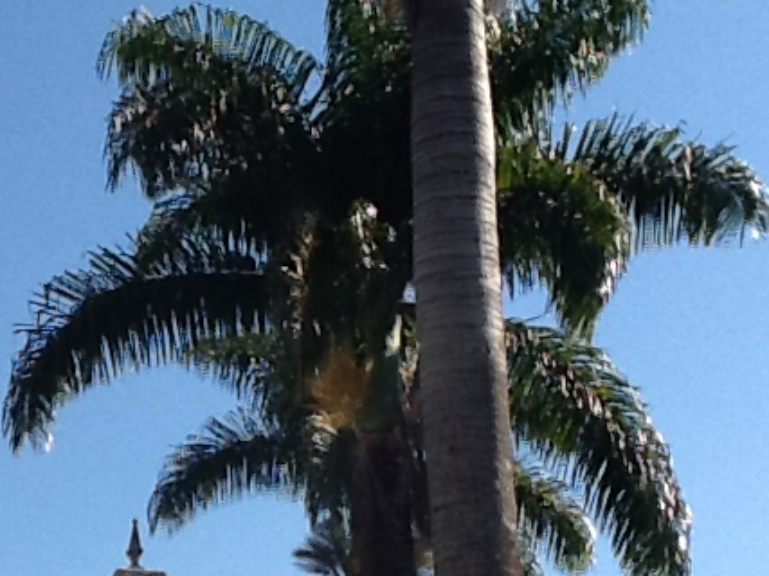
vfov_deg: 14.6
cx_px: -90
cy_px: 626
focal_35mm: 99
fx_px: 2199
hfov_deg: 19.0
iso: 40
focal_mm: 2.03
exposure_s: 1/1486
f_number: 2.4
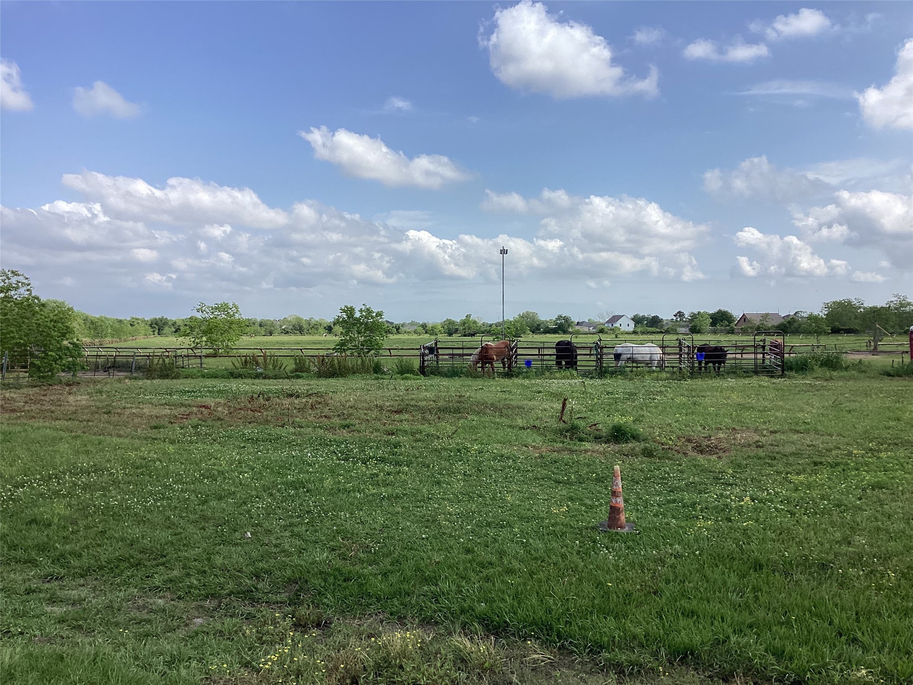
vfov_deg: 45.4
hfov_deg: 58.4
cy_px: 342
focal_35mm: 31
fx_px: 818
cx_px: 456
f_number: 2.4
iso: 25
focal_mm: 3.3
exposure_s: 1/1773
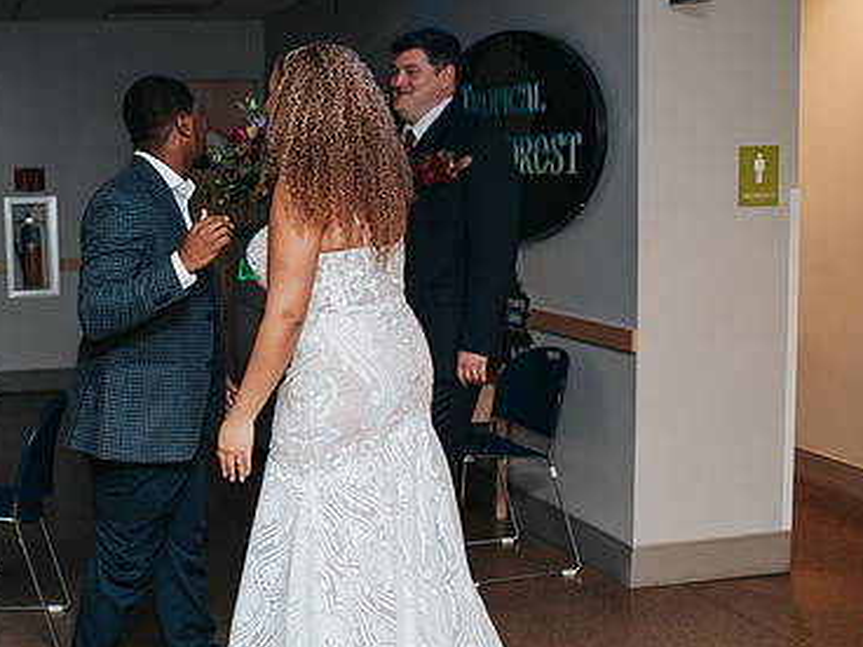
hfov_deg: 34.2
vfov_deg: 26.6
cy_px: 336
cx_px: 213
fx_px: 1371
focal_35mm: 55
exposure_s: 1/200
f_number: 2.8
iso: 1000
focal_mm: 35
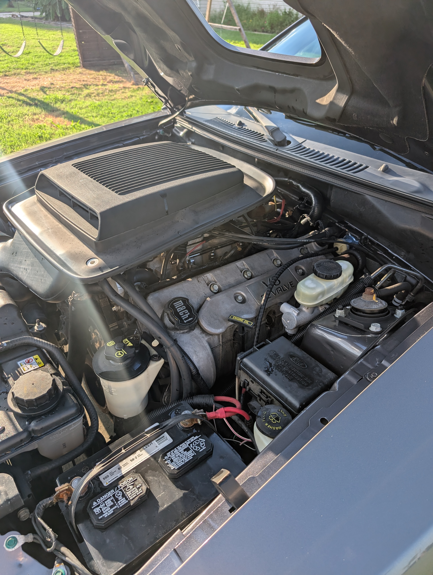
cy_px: 288
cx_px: 216
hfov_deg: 56.9
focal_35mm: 24
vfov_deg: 71.5
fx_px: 399
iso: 18
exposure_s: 1/271
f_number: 1.68
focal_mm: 6.9
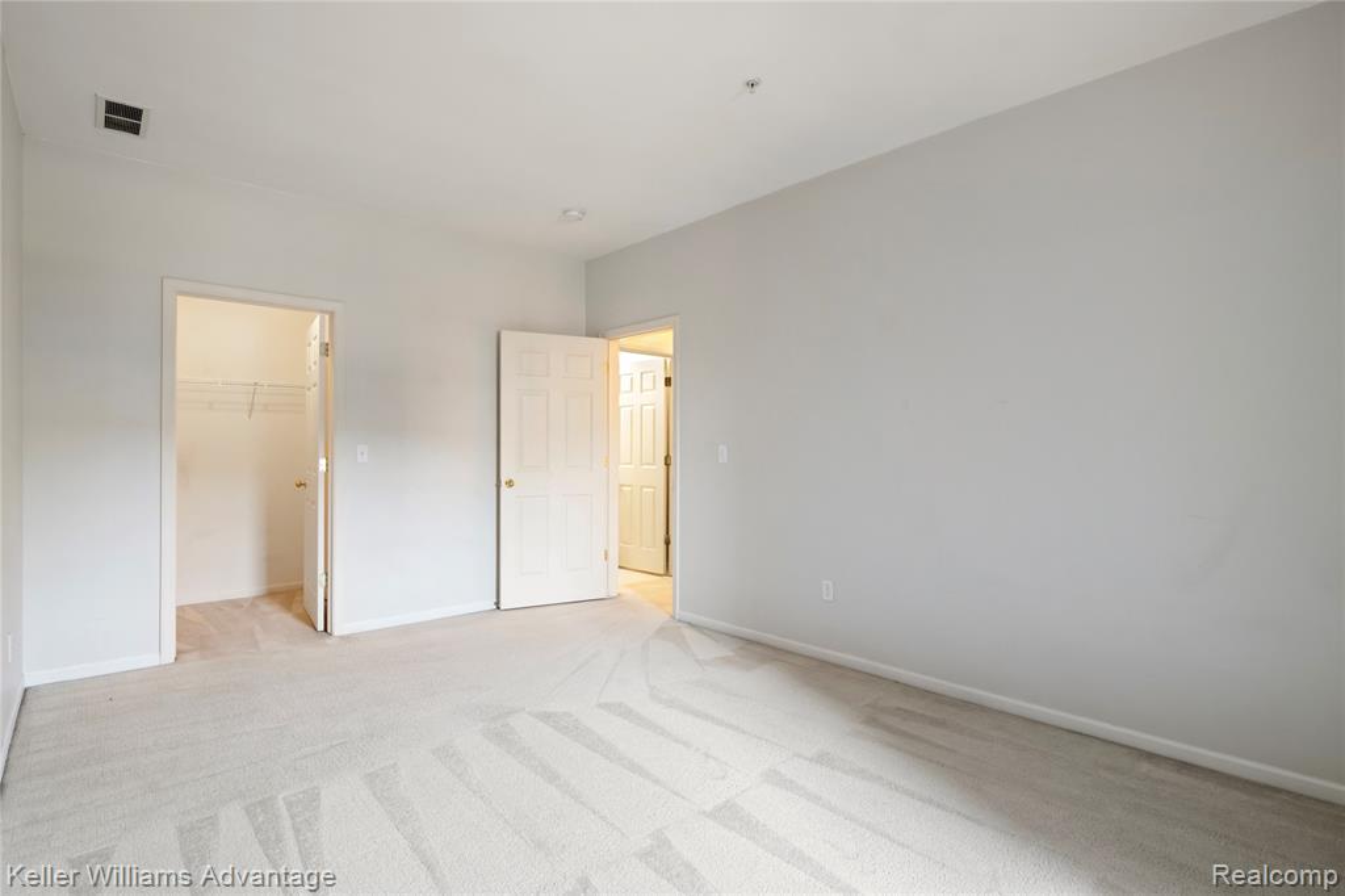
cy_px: 448
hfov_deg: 95.0
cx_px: 672
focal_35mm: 16
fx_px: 616
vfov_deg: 72.0
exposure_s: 1/2.5
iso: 800
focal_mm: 11
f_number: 8
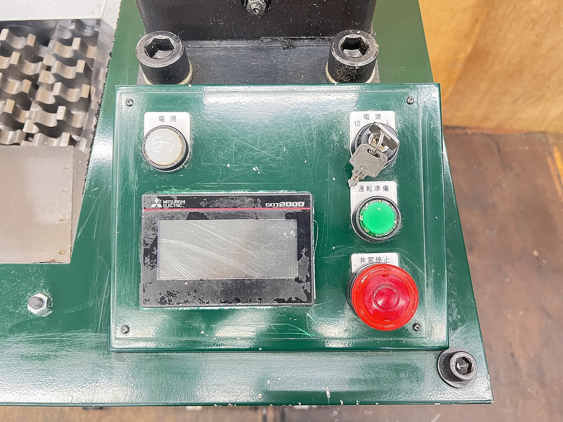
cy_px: 211
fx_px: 423
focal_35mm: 26
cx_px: 282
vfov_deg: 53.1
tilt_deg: -66.9
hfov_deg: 67.3
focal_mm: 5.7
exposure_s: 1/54
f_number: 1.5
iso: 500
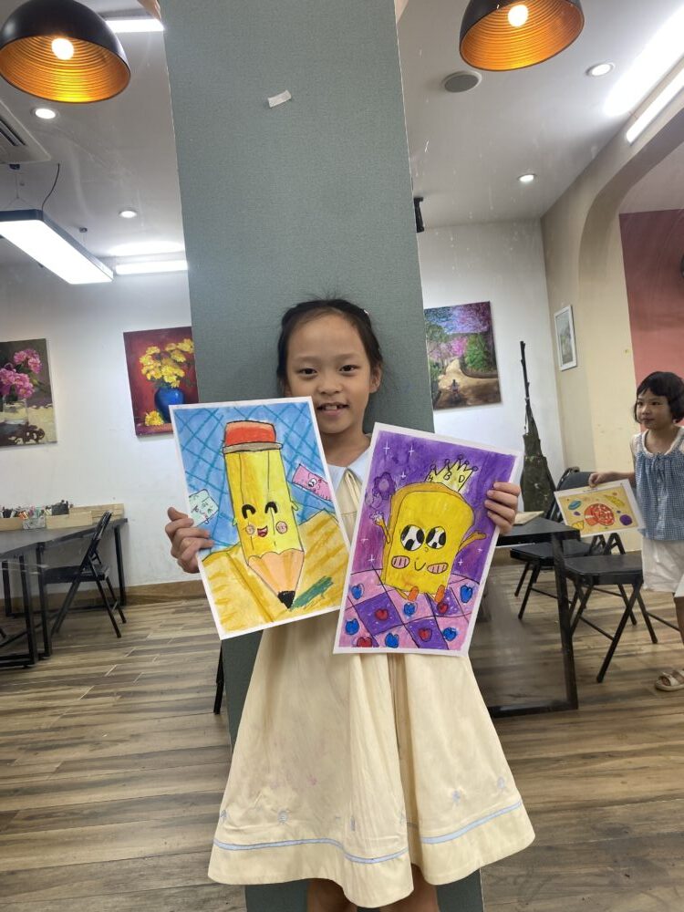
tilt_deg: +0.8
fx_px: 685
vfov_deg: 67.3
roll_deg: +4.9
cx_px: 342
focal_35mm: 26
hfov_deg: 53.1
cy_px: 456
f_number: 1.8
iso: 64
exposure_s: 1/100
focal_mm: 4.25
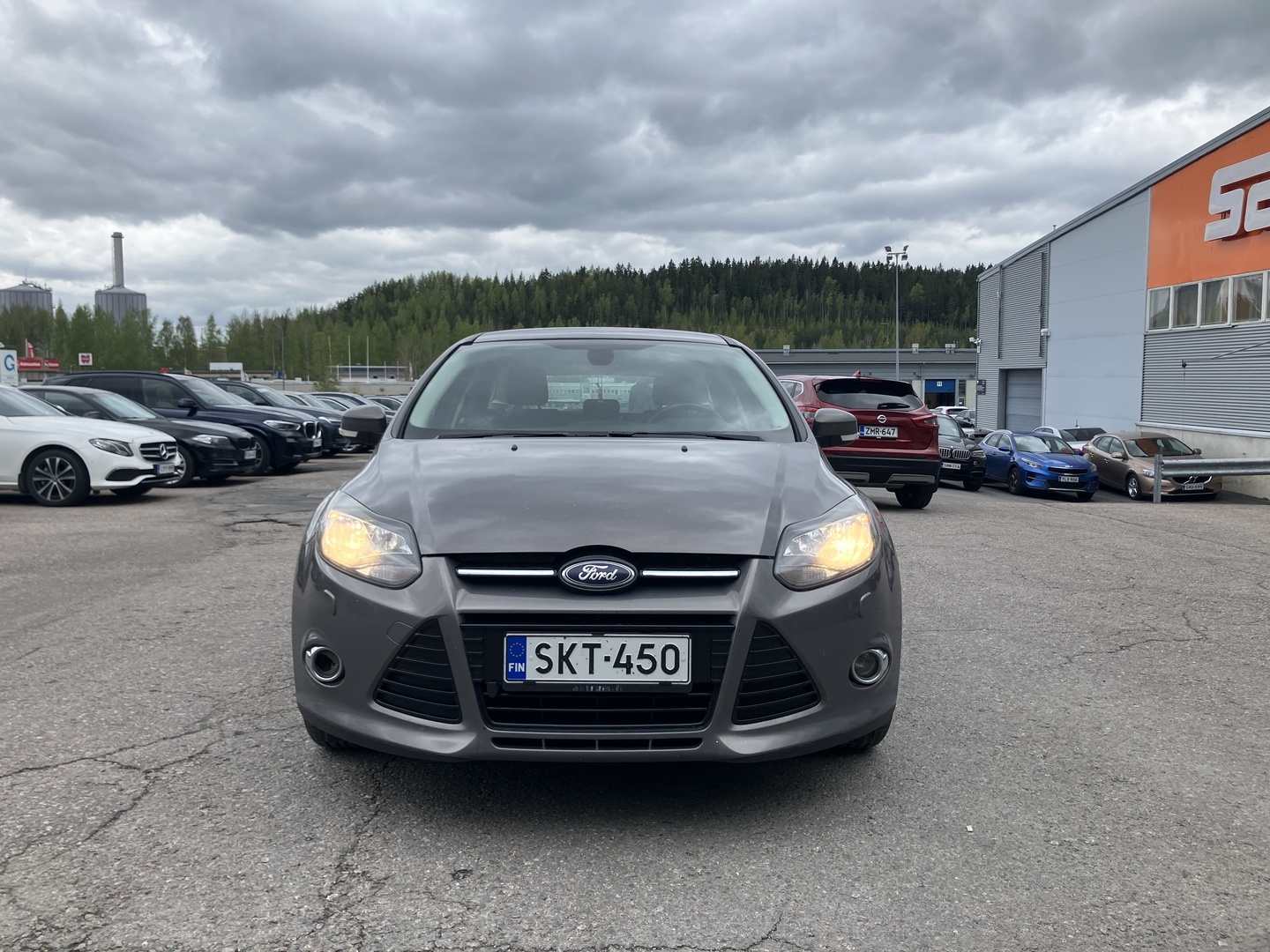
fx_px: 1027
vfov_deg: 49.7
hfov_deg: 63.4
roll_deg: +3.0
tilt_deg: -2.7
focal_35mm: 28
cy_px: 476
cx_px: 635
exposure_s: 1/392
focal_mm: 3.99
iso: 32
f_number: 1.8
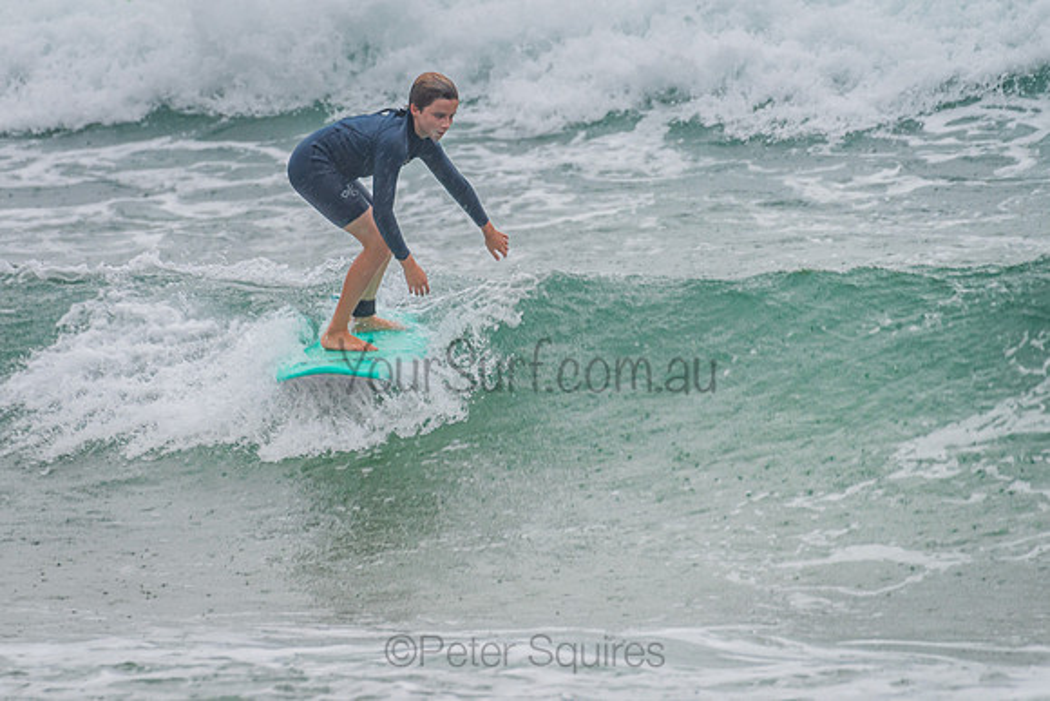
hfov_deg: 3.1
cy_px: 241
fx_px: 19153
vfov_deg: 2.1
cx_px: 406
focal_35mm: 657
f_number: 5.6
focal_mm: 500
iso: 220
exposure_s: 1/250
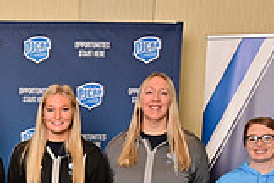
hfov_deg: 15.2
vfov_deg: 10.5
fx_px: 951
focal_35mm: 125
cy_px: 283
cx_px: -134
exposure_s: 1/125
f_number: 10
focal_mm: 35
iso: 400
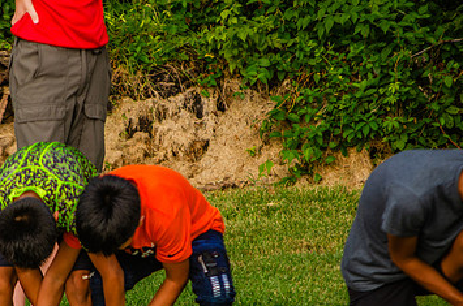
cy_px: 229
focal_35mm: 465
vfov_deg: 2.9
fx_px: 5967
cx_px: 113
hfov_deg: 4.4
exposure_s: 1/500
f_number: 5.6
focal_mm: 190
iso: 280
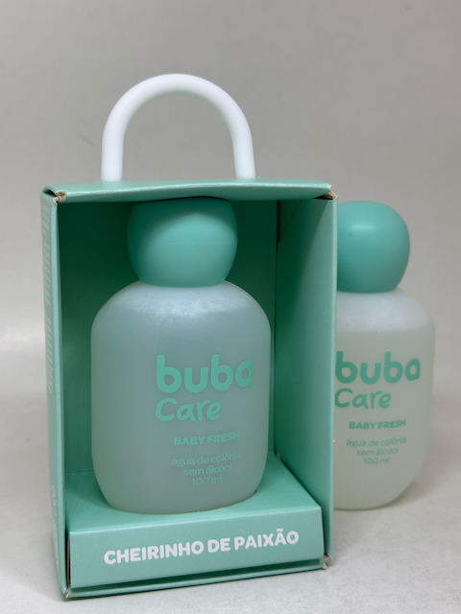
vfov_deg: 39.7
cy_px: 307
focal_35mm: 48
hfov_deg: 30.3
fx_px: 852
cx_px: 230
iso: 64
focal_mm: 6.86
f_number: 1.78
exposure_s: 1/147
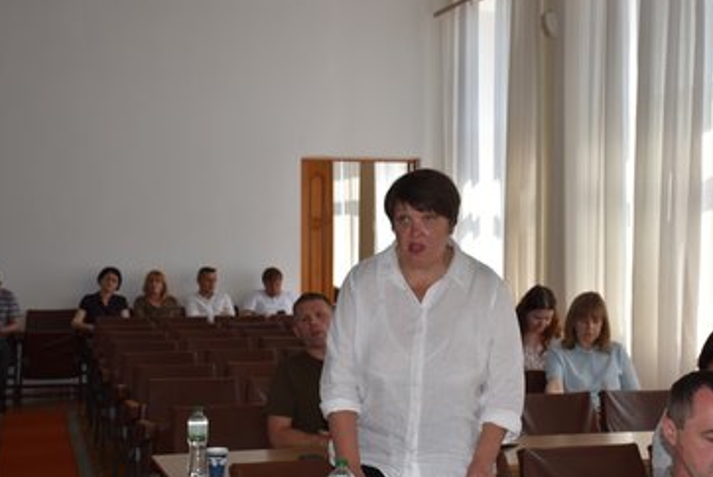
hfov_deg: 31.9
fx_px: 1249
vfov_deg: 21.6
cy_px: 253
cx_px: 370
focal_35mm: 63
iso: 100
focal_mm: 38
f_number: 5.6
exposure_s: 1/160
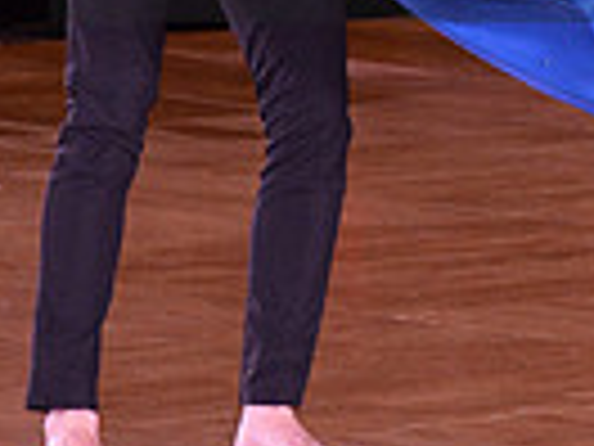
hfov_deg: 4.0
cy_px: -126
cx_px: 673
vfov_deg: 3.0
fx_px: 8391
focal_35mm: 489
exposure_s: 1/250
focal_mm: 116
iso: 2000
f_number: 6.3
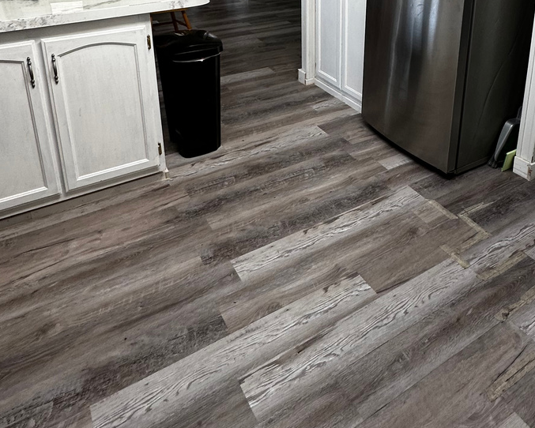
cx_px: 340
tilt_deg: -14.6
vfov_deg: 42.4
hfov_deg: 56.4
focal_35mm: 31
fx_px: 491
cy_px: 27
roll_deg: -0.9
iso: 80
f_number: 2.2
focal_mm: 2.22
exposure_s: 1/99
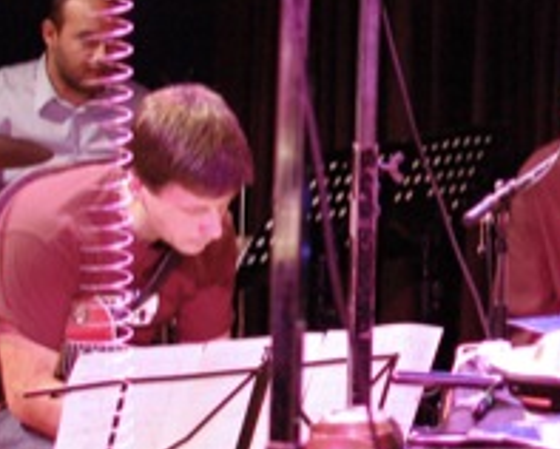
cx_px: 557
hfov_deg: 12.0
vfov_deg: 9.7
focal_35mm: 160
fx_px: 2646
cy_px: 163
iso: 1600
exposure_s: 1/30
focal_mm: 35
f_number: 3.2
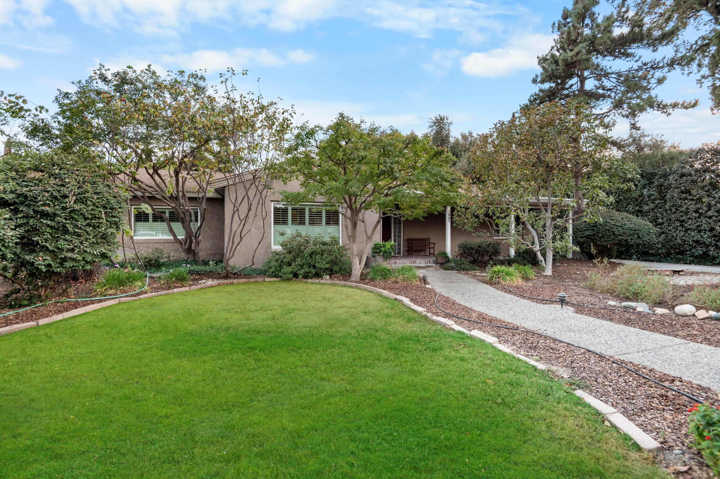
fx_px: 320
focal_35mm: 16
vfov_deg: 73.7
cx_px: 360
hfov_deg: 96.8
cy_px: 240
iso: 1400
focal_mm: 16
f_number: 4
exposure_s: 1/125
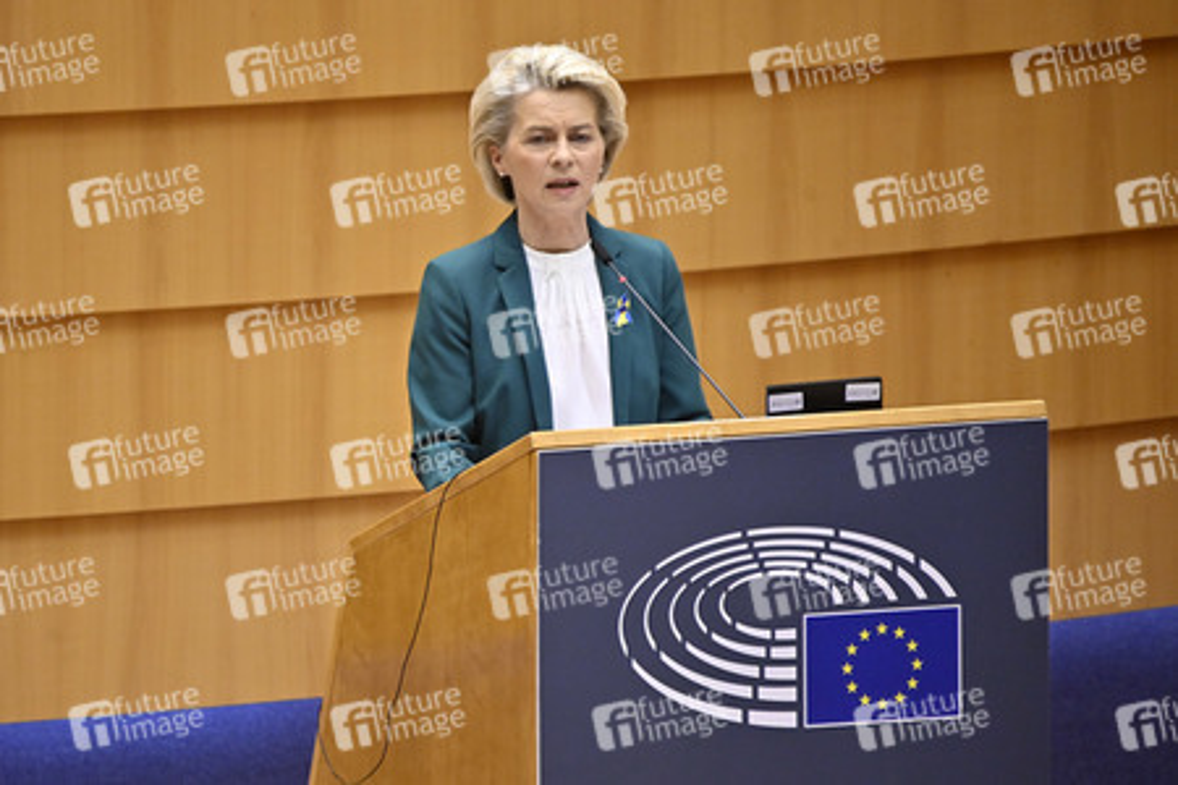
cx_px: 589
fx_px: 16360
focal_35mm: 500
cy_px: 392
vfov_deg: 2.7
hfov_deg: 4.1
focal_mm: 500
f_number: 6.3
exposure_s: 1/250
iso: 3200
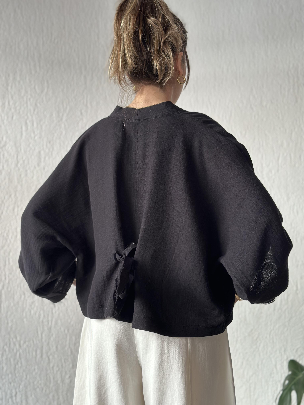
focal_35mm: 48
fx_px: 562
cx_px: 152
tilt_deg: +2.9
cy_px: 202
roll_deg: +0.0
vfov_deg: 39.7
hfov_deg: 30.3
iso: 100
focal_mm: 6.86
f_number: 1.78
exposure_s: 1/121
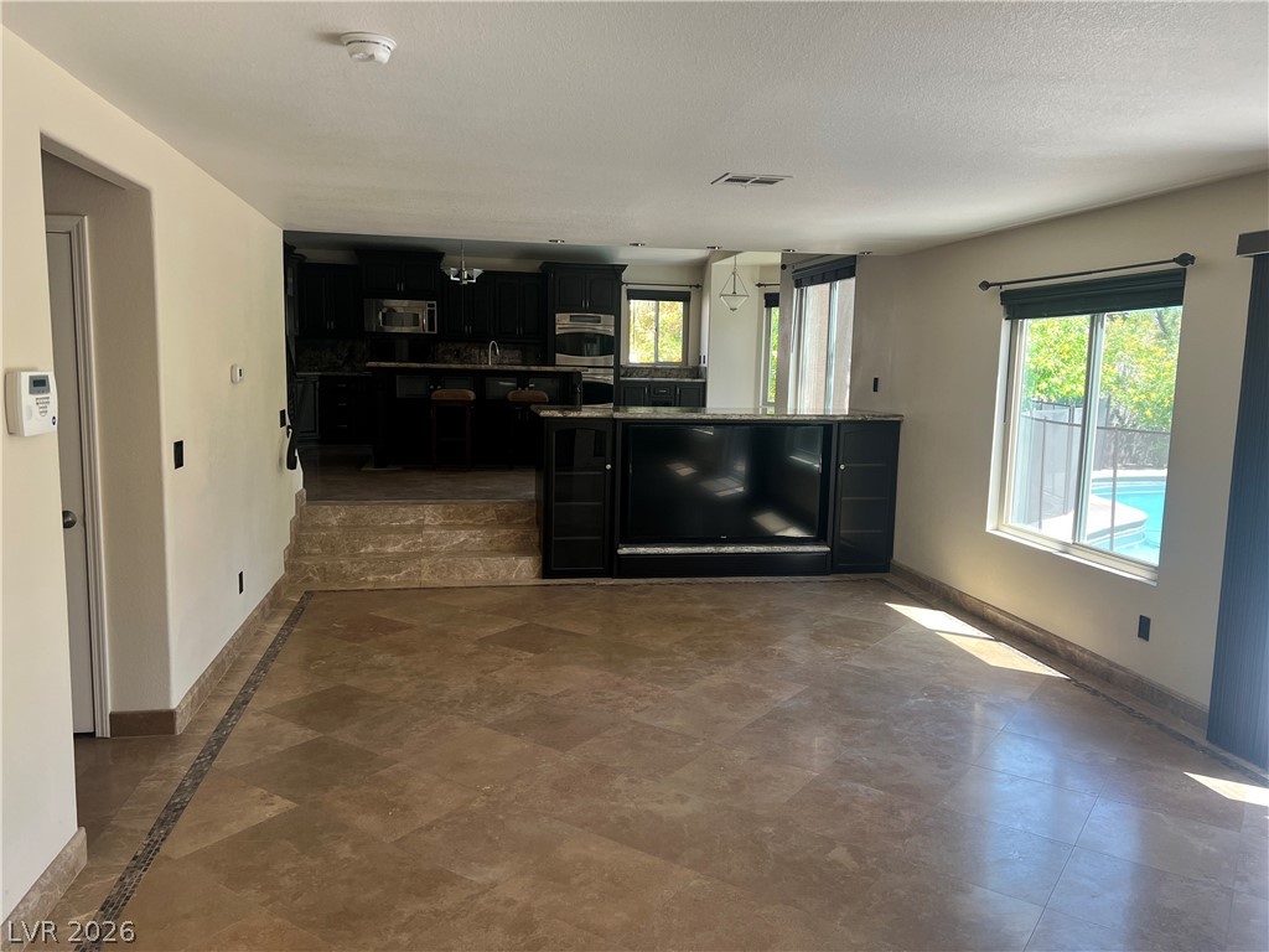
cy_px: 476
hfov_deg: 67.3
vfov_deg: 53.1
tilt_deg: -5.7
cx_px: 634
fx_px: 953
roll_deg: -1.6
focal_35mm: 26
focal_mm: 5.7
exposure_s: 1/121
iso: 64
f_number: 1.5
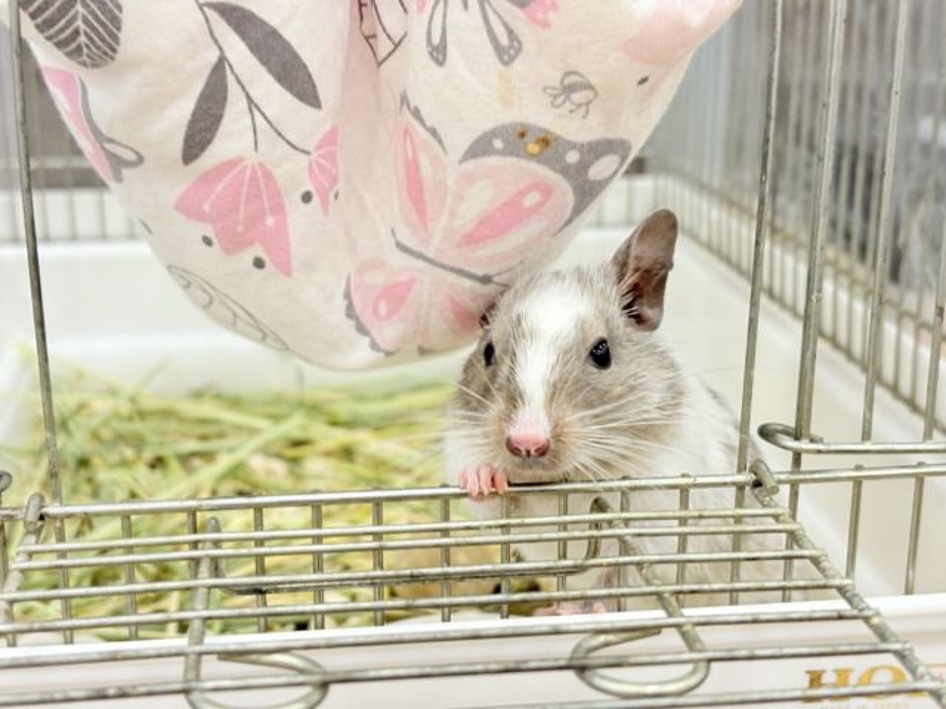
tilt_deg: -15.9
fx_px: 1421
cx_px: 473
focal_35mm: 52
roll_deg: -0.5
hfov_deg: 36.8
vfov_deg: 28.0
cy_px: 354
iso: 50
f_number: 1.6
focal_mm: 5.96
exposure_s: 1/50
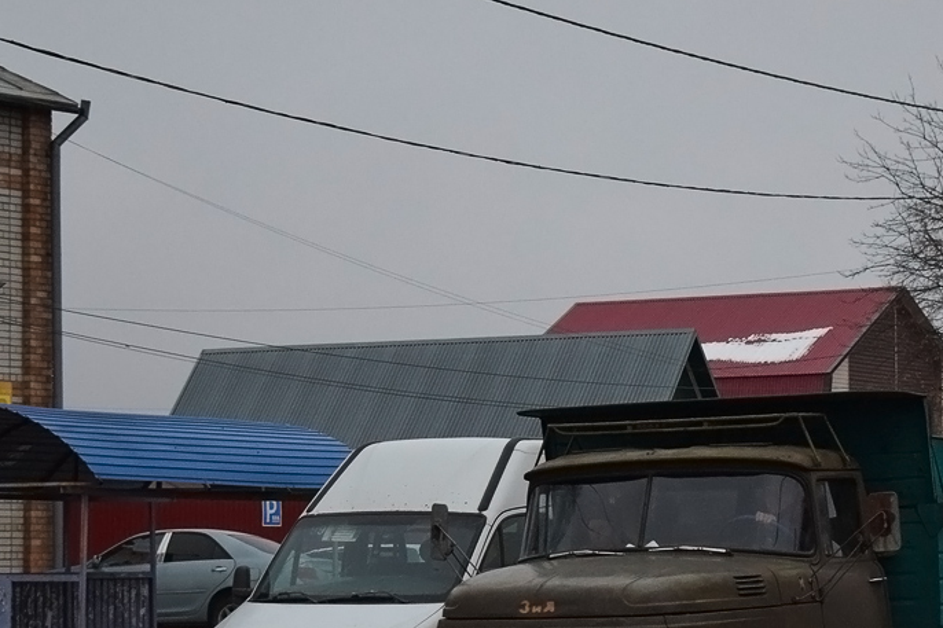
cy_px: 504
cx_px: 630
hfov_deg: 24.1
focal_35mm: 84
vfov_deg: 16.1
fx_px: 2200
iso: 800
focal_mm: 32
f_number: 4.5
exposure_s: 1/640
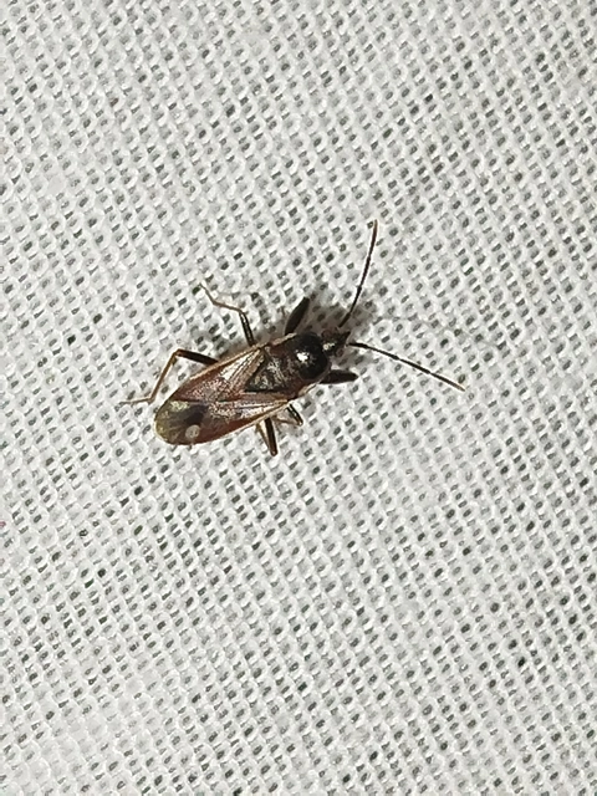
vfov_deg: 14.5
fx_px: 3127
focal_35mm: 136
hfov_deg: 10.9
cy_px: 398
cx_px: 298
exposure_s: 1/50
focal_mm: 5.31
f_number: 1.7
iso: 100
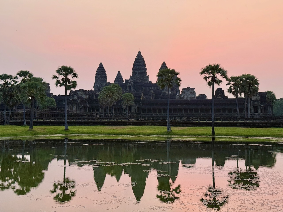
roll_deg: -0.9
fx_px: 392
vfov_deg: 30.3
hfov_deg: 39.7
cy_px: 106
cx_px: 142
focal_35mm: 48
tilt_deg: +3.0
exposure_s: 1/60
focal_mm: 6.76
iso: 250
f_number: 1.78
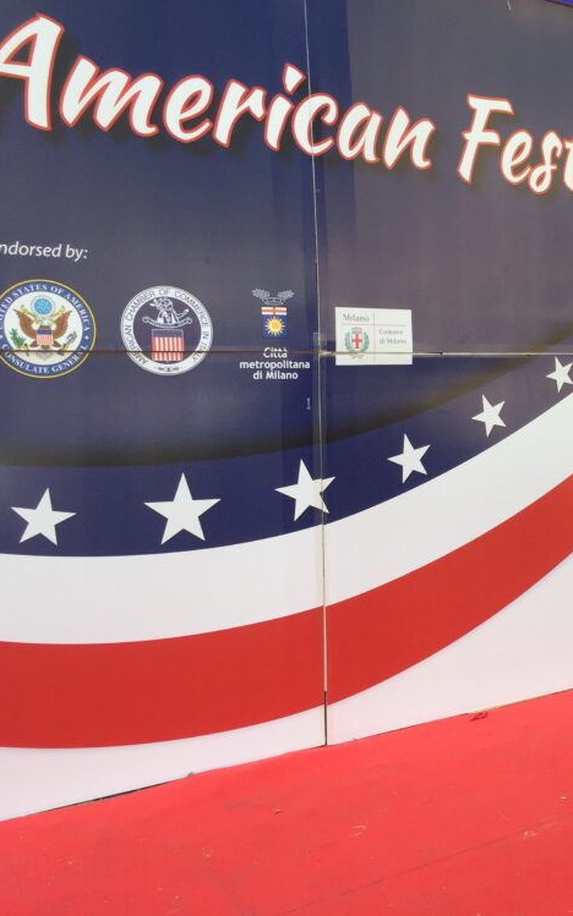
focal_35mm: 42
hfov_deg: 28.4
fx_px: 1050
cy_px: 455
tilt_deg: -5.3
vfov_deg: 47.2
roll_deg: -0.6
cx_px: 594
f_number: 2.2
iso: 32
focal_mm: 4.15
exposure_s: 1/291
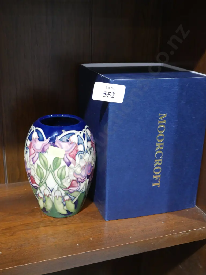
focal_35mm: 42
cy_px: 138
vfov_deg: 44.8
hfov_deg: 34.4
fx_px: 333
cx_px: 103
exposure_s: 1/60
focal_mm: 21
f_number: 4.6
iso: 2500
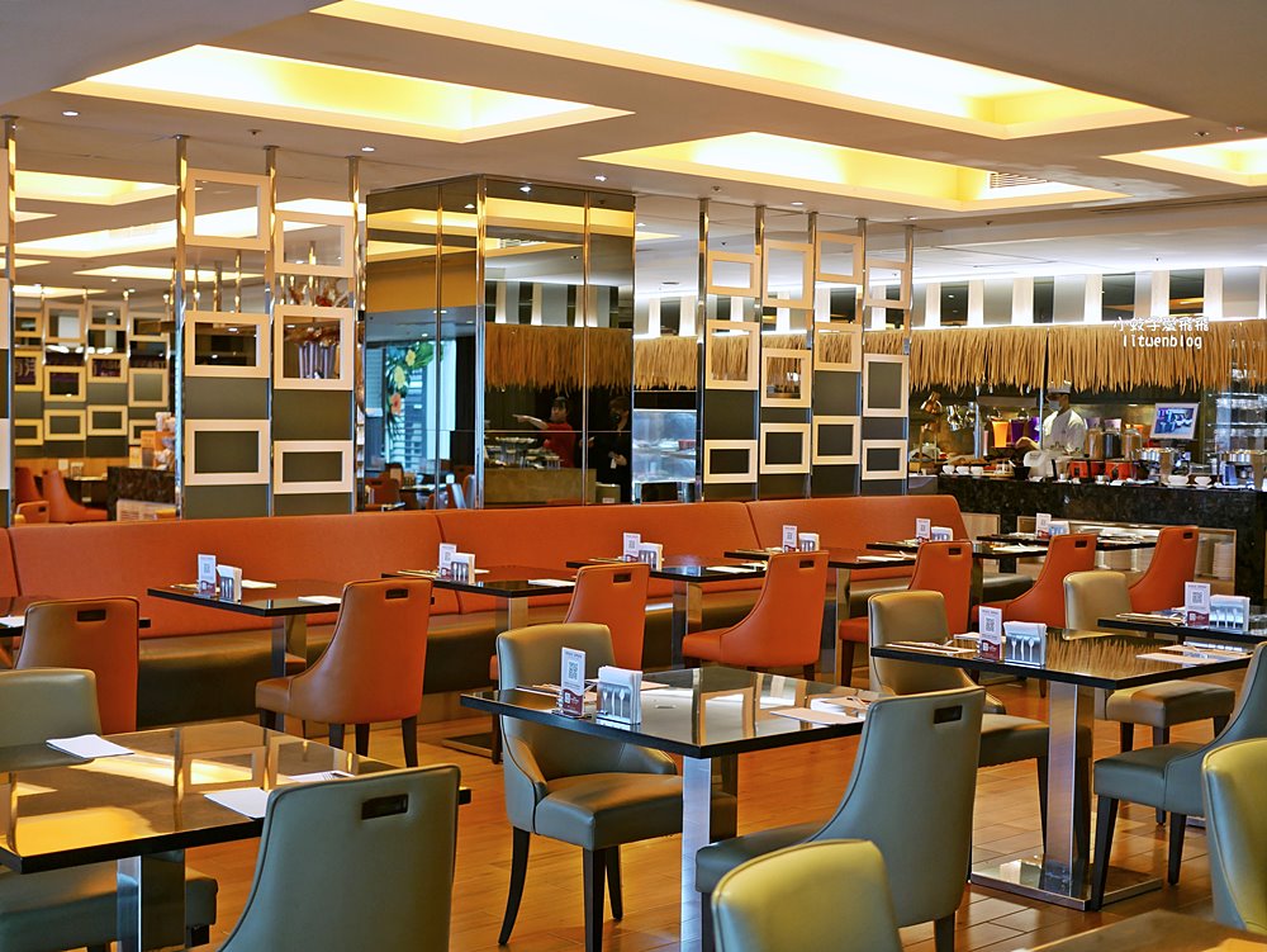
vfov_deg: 29.1
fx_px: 1831
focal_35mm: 50
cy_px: 476
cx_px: 634
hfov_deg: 38.2
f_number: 1.8
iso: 400
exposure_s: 1/60
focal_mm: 25
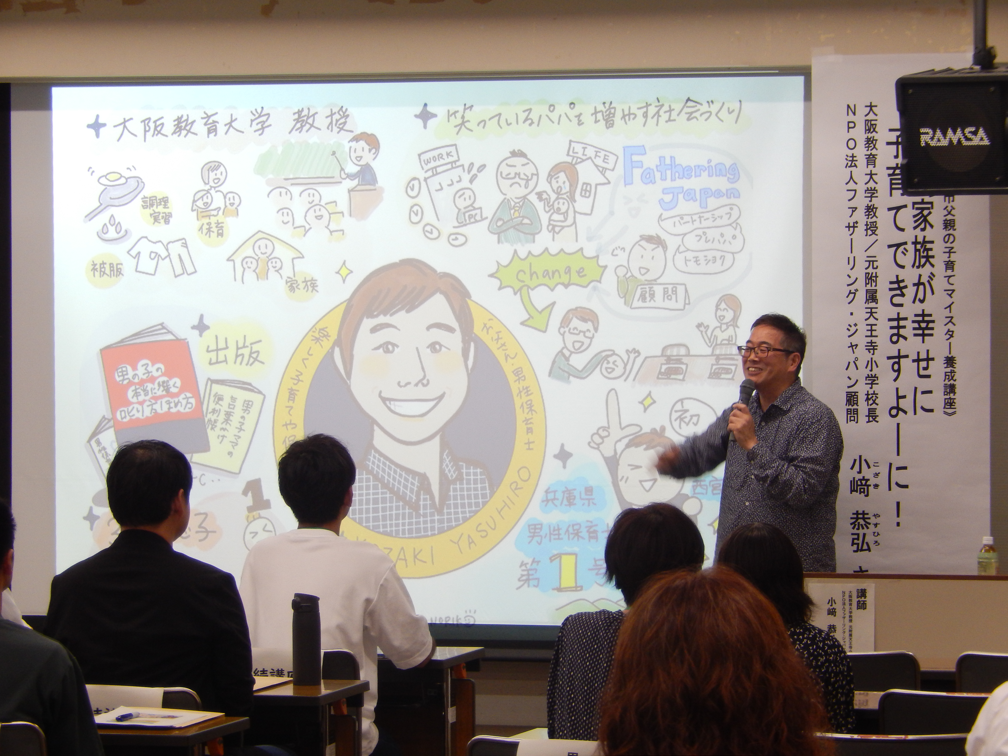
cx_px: 504
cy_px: 378
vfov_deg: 10.1
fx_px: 4281
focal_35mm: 147
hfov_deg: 13.4
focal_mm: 26.4
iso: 250
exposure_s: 1/30
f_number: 5.6
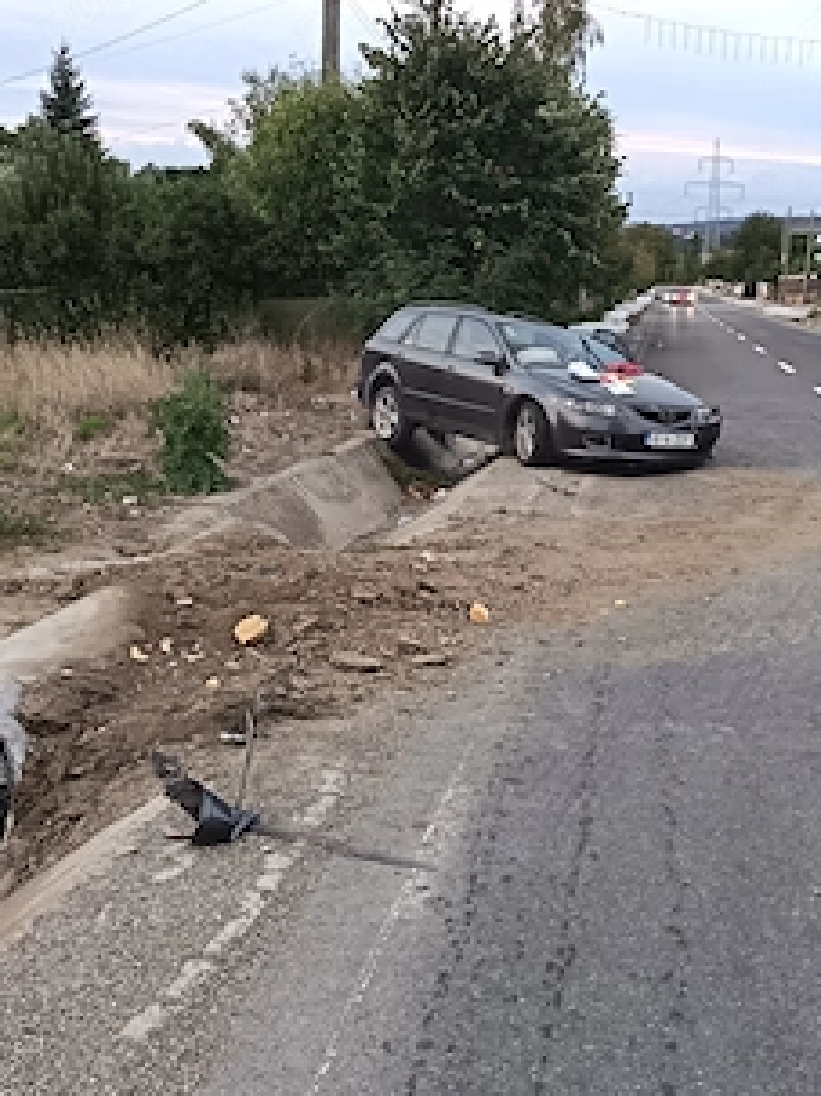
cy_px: 573
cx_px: 535
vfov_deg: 42.1
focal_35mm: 45
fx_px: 1424
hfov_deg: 31.9
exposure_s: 1/100
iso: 770
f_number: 1.75
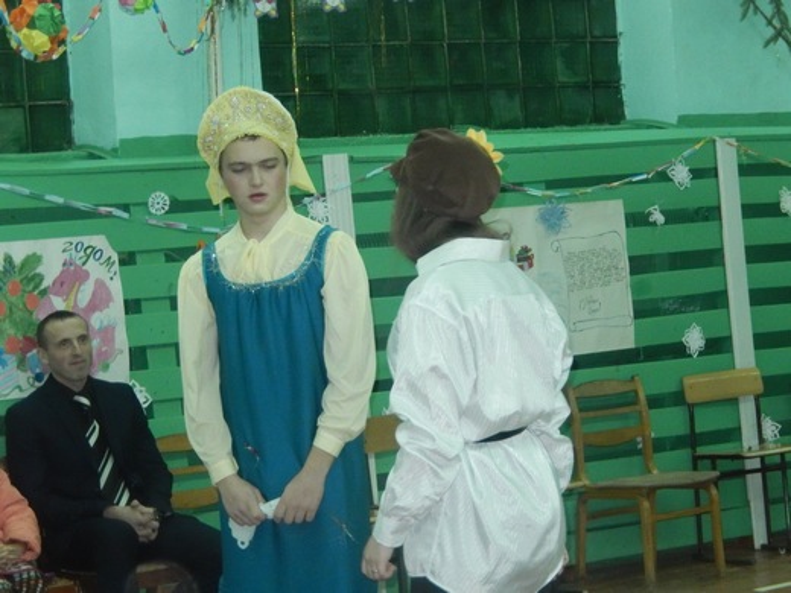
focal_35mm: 105
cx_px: 396
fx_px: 2399
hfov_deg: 18.7
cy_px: 296
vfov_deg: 14.1
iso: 1600
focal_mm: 18.9
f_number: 5.3
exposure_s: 1/30
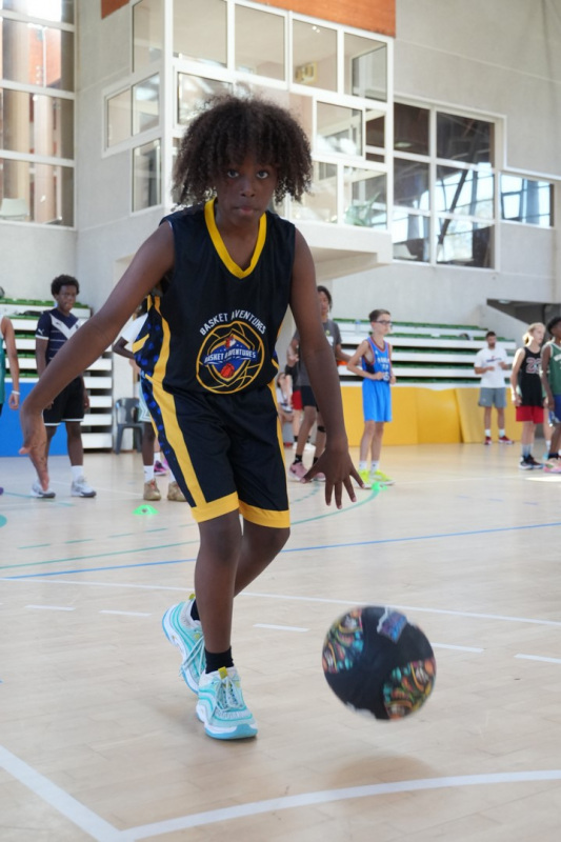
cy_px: 421
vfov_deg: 43.6
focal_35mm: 45
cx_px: 280
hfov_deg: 29.9
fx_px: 1052
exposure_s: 1/400
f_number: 2.8
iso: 2000
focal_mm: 30
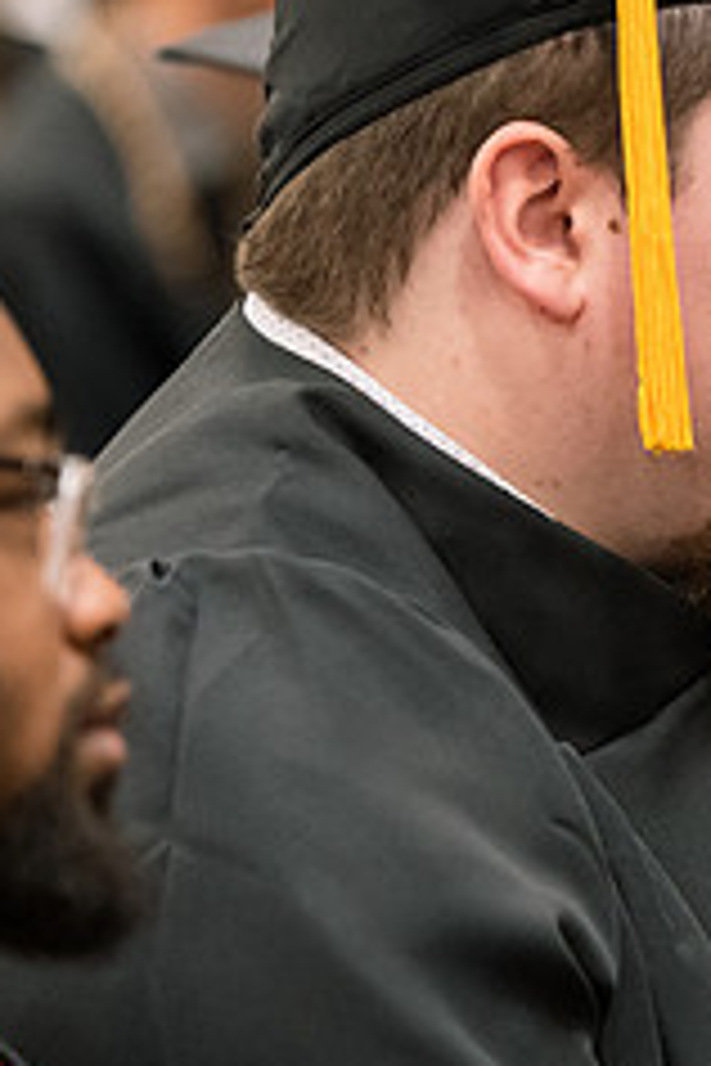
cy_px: 529
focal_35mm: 367
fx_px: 10872
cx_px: 860
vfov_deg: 5.6
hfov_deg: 3.7
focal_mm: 150
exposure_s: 1/200
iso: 3200
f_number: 3.2
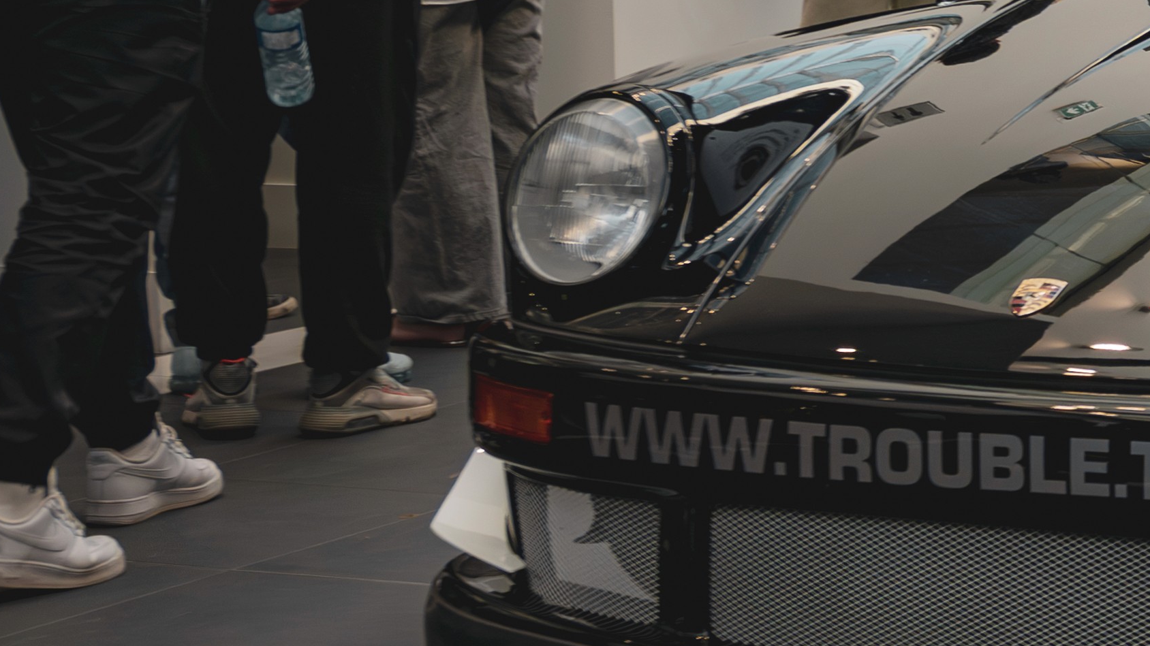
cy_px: 184
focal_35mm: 111
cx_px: 1446
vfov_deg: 10.9
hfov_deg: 18.1
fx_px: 3384
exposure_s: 1/100
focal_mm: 20
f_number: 5
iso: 100
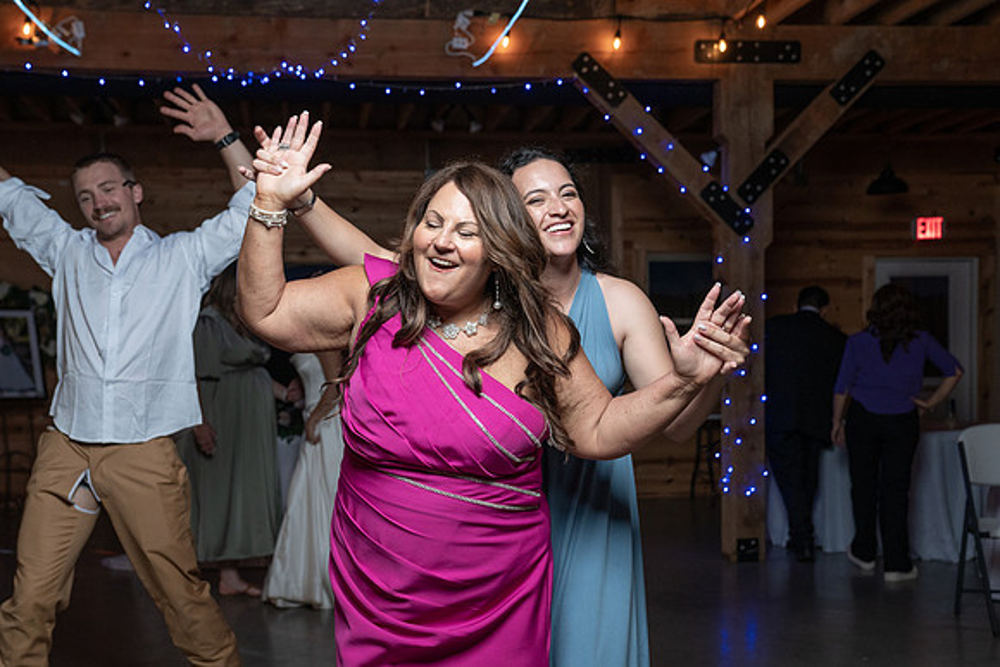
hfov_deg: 41.8
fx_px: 1305
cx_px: 439
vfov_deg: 28.6
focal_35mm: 47
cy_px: 384
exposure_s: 1/200
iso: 2000
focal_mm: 40
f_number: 4
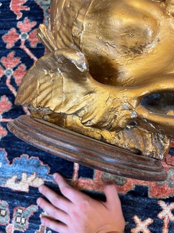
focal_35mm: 25
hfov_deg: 54.9
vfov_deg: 69.4
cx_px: 87
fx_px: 168
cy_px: 116
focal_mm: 5.1
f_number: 1.6
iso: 200
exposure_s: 1/50
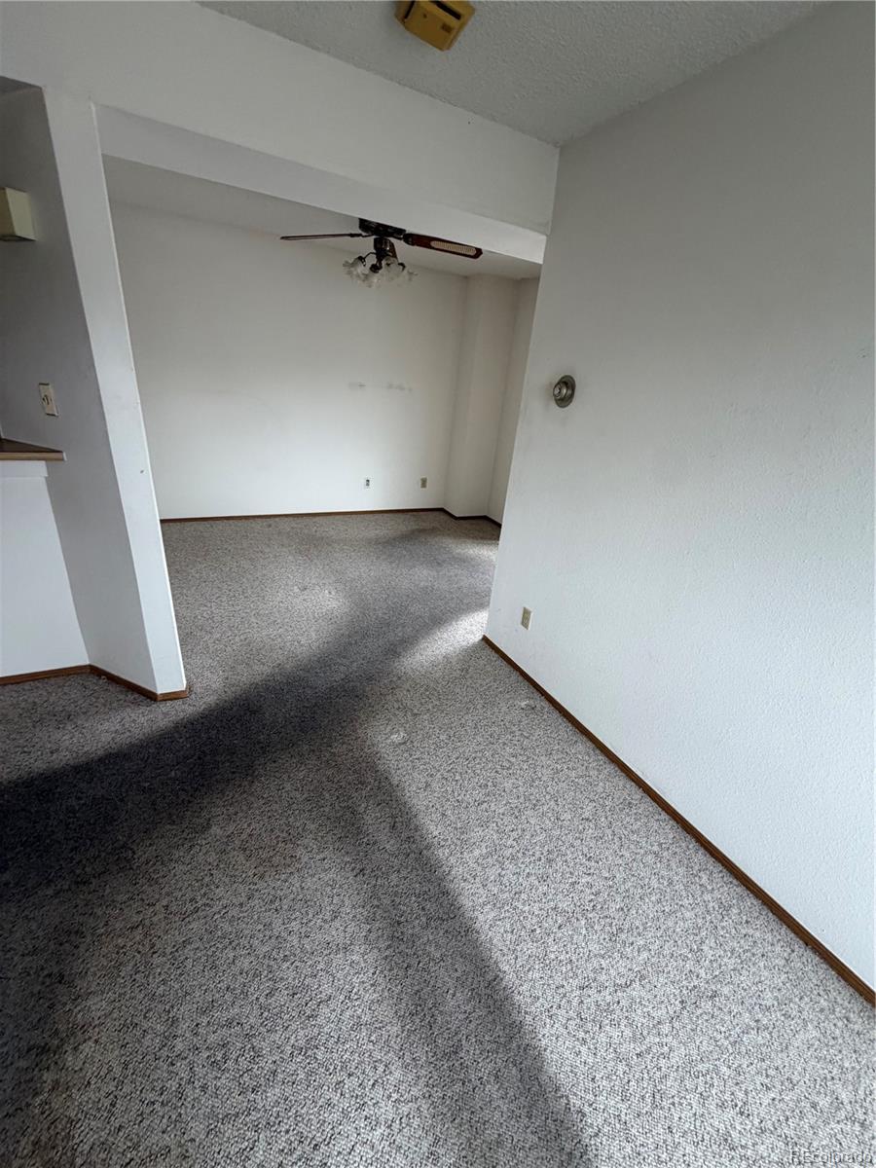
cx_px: 438
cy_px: 584
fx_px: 472
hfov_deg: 85.7
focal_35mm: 14
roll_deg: -5.9
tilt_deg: -22.8
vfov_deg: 102.1
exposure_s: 1/121
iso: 250
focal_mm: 2.22
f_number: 2.2
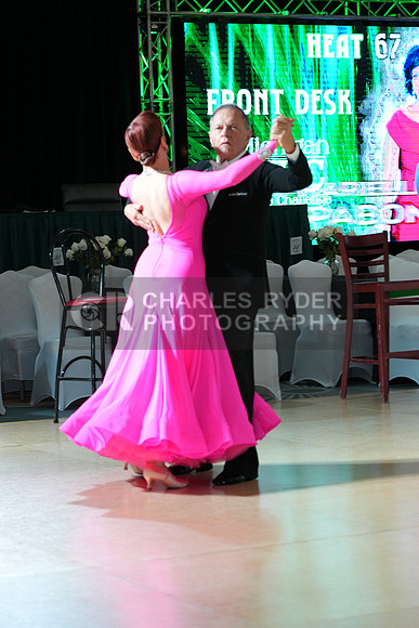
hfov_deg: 13.0
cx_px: 210
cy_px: 314
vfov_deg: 19.5
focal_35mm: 105
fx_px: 1832
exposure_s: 1/250
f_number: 5.6
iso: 2500
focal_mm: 105
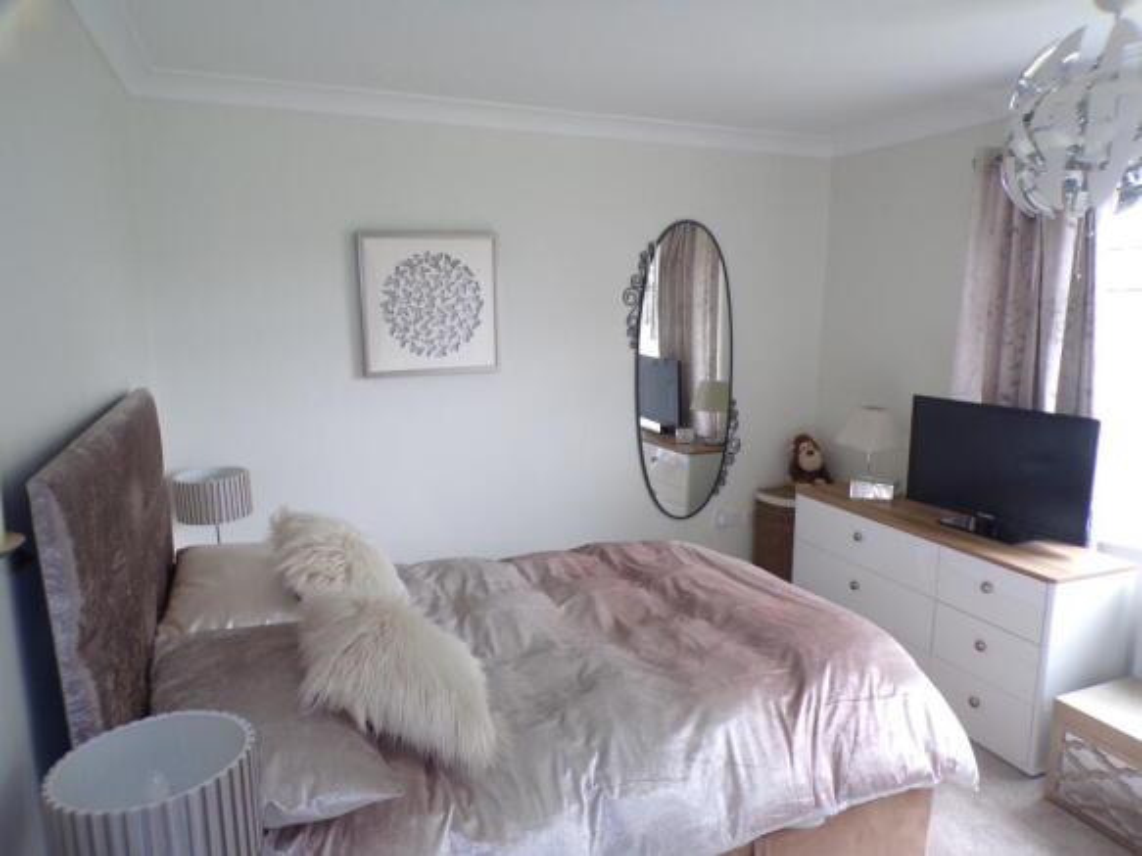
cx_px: 571
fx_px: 792
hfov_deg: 71.6
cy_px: 428
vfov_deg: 56.8
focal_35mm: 24
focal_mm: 4.3
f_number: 3
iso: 141
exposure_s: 1/34
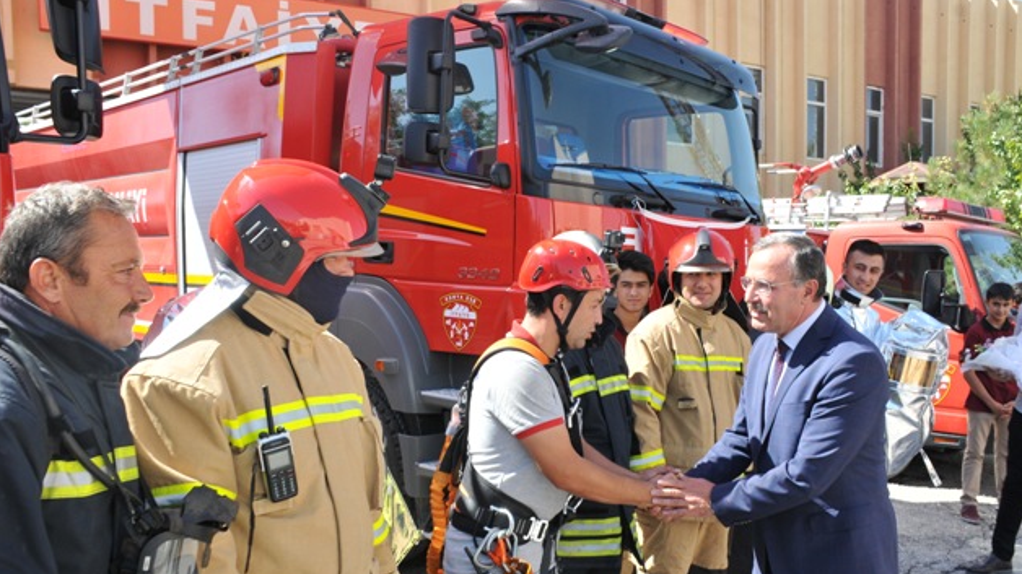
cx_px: 518
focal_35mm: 32
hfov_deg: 61.0
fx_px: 867
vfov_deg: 36.6
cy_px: 316
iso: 320
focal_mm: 20
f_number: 9
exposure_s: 1/160
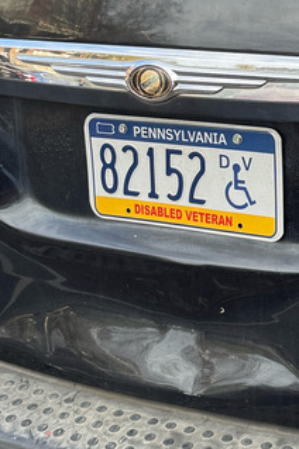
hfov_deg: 14.3
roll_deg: +3.3
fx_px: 1174
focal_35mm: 94
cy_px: 108
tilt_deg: -17.3
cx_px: 279
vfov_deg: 21.5
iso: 80
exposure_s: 1/390
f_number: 1.78
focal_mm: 6.76
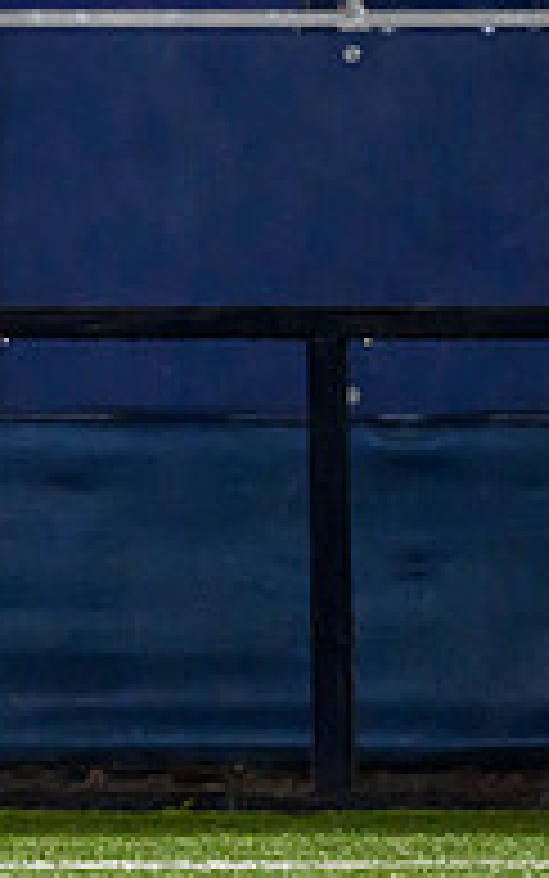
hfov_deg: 0.6
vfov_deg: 1.0
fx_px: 50881
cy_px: -91
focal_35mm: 2127
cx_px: -493
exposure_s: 1/800
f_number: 4
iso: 8000
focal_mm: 560
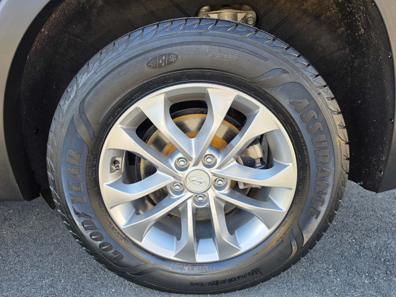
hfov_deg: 73.9
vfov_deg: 58.9
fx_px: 263
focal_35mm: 23
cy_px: 148
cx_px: 198
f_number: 1.4
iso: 20
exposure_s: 1/180
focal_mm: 6.5
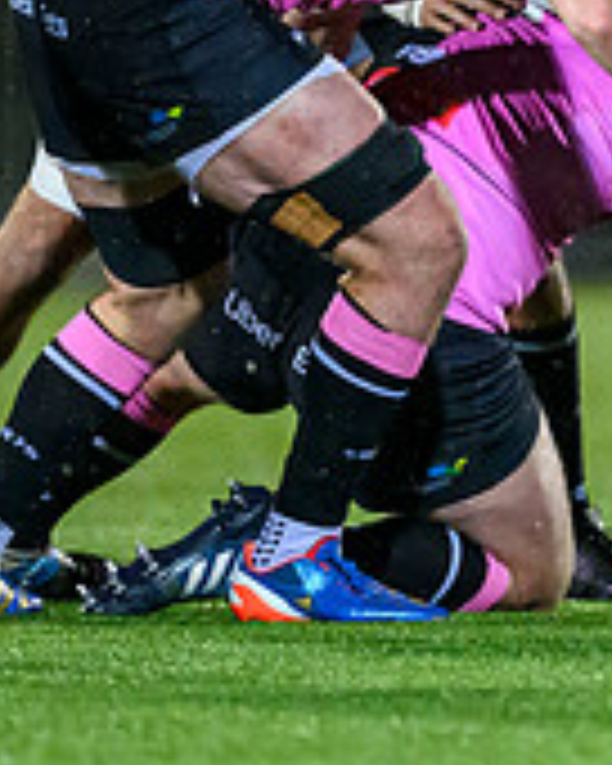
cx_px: 1194
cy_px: 175
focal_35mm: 1635
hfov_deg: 0.9
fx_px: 37018
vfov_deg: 1.2
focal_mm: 400
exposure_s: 1/1600
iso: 10000
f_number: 3.5
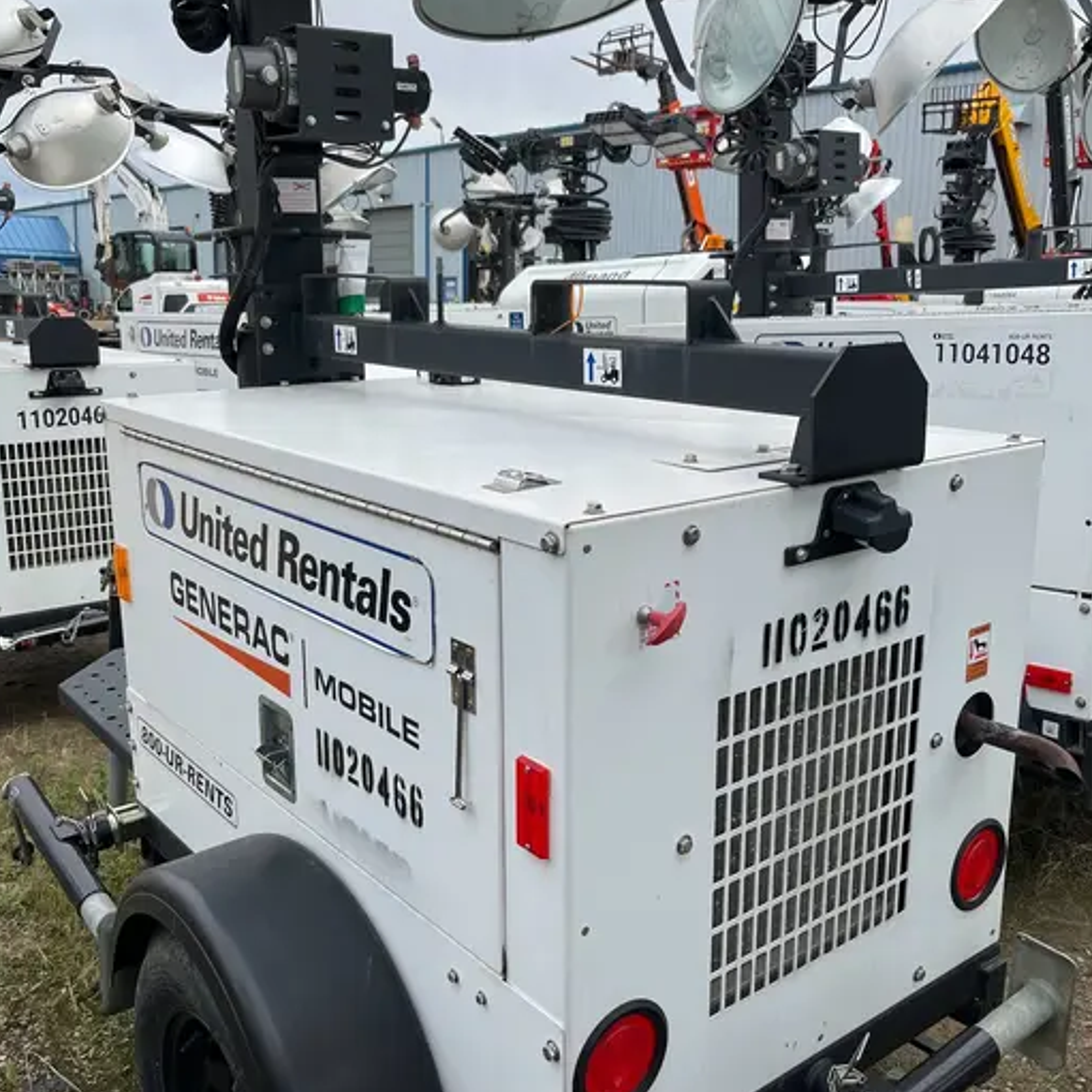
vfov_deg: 49.7
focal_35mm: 33
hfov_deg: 49.7
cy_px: 531
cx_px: 568
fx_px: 1178
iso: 50
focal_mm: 5.1
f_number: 1.6
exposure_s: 1/2571
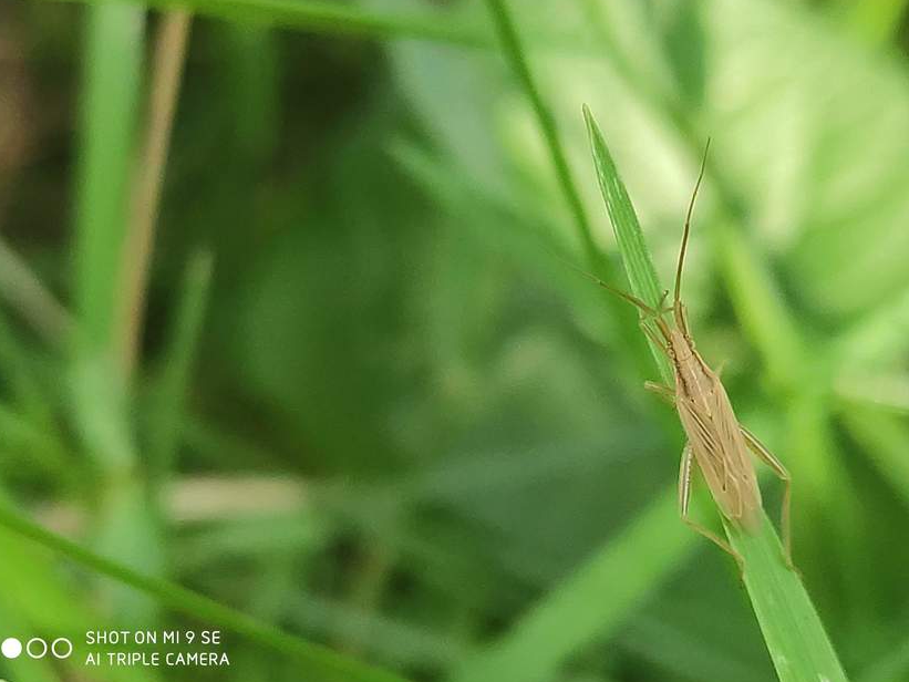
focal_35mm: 27
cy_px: 342
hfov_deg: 65.3
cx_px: 443
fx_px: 709
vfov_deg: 51.4
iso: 311
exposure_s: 1/120
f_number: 1.75
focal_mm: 4.77
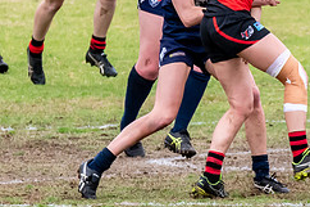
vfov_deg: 0.9
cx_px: 265
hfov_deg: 1.3
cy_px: 102
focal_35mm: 1611
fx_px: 13863
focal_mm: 280
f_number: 7.1
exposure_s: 1/2000
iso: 1250
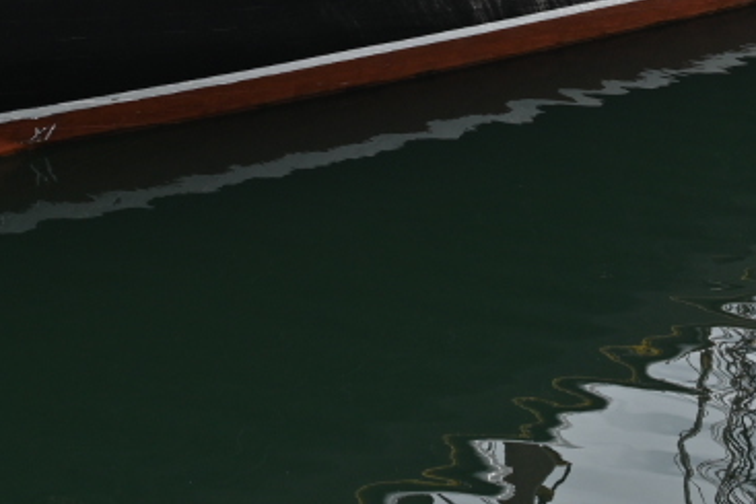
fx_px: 2227
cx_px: 173
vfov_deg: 11.9
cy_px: -426
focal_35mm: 106
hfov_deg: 19.1
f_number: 8
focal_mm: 24
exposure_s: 1/250
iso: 100
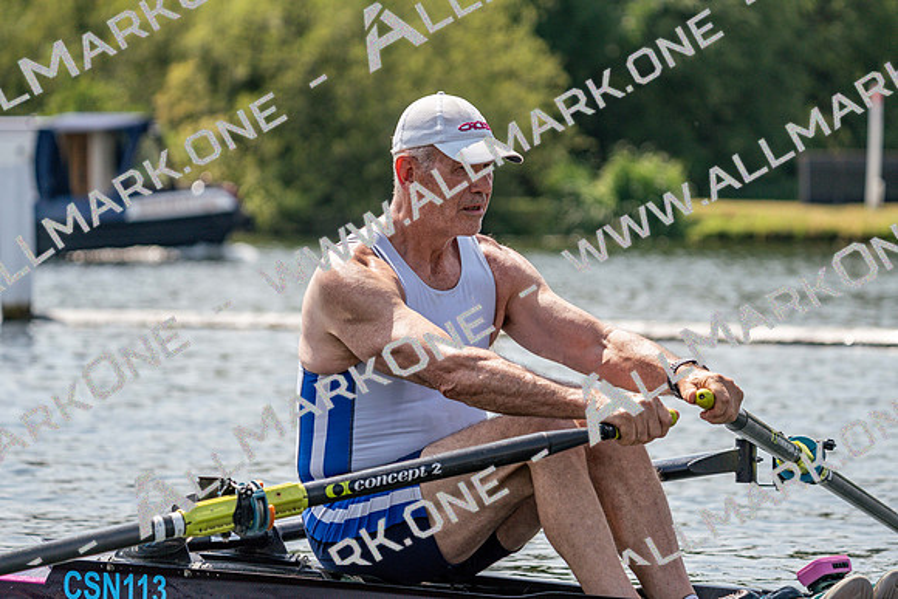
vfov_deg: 6.9
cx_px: 449
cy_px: 300
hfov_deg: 10.3
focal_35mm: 200
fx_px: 4990
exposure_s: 1/1600
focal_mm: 200
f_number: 5.6
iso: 250
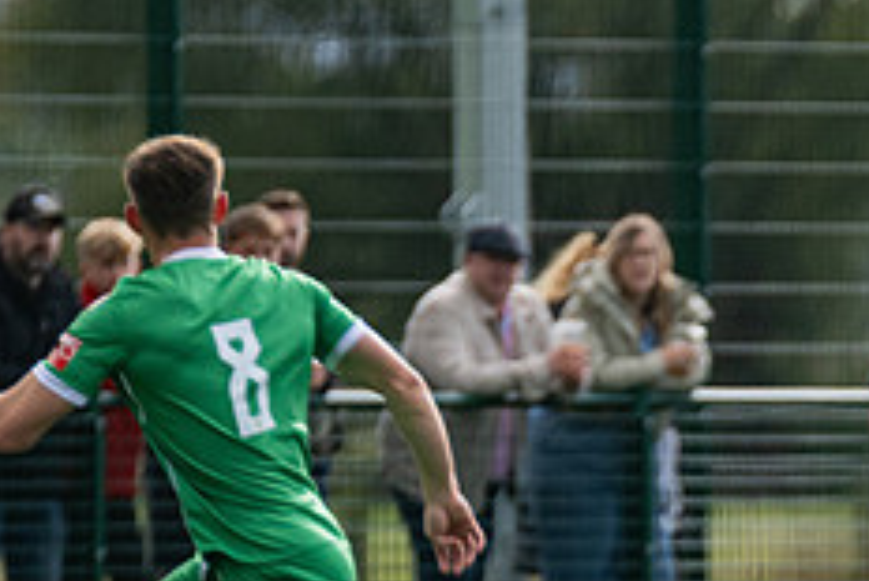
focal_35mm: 1395
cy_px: 433
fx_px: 33693
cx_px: 1177
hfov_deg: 1.5
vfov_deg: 1.0
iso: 400
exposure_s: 1/2500
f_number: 2.8
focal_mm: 300
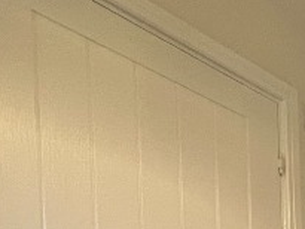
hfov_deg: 23.9
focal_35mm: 65
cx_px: 451
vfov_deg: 17.1
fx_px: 573
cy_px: 449
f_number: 1.8
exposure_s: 1/50
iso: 160
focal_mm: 1.57
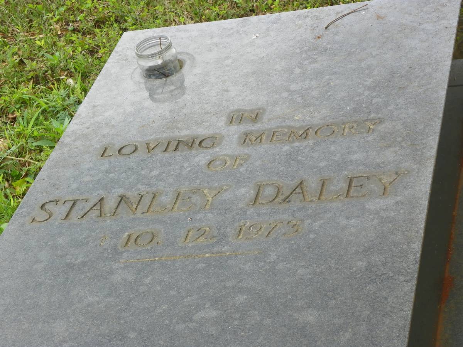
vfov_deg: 15.6
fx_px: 1271
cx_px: 232
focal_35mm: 95
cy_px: 174
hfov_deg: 20.7
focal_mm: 16.9
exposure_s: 1/125
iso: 64
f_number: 4
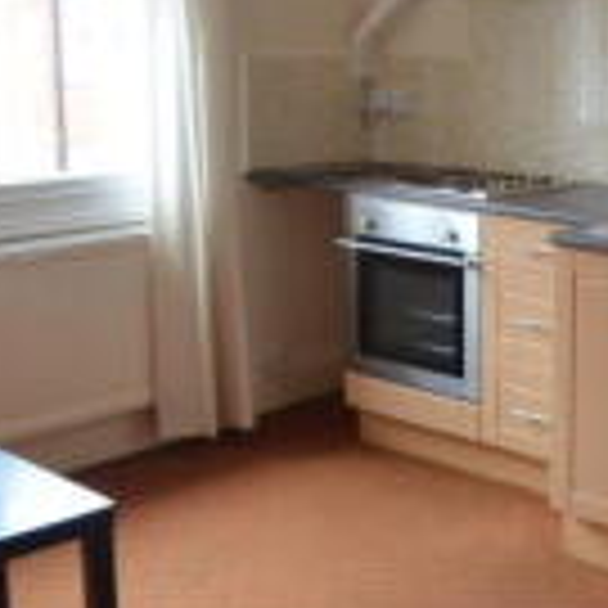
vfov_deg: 27.6
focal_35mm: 62
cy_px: 203
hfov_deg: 26.5
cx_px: 576
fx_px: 1232
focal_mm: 10
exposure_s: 1/60
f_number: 4
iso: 720
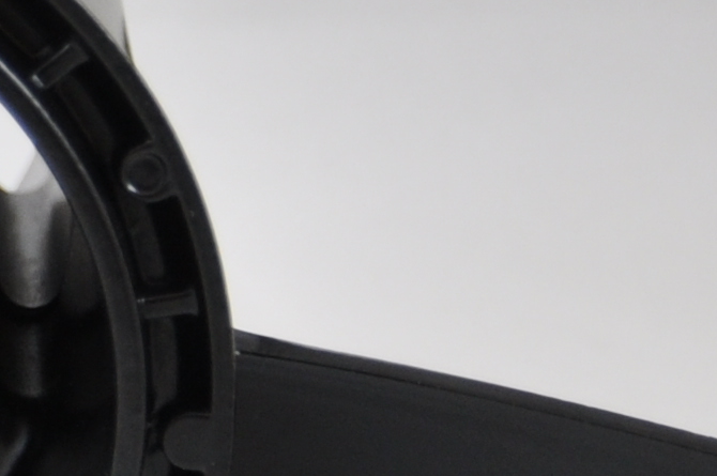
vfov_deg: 3.2
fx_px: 8597
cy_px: 19
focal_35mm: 432
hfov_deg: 4.7
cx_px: -317
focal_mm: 45
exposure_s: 1/25
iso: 400
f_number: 5
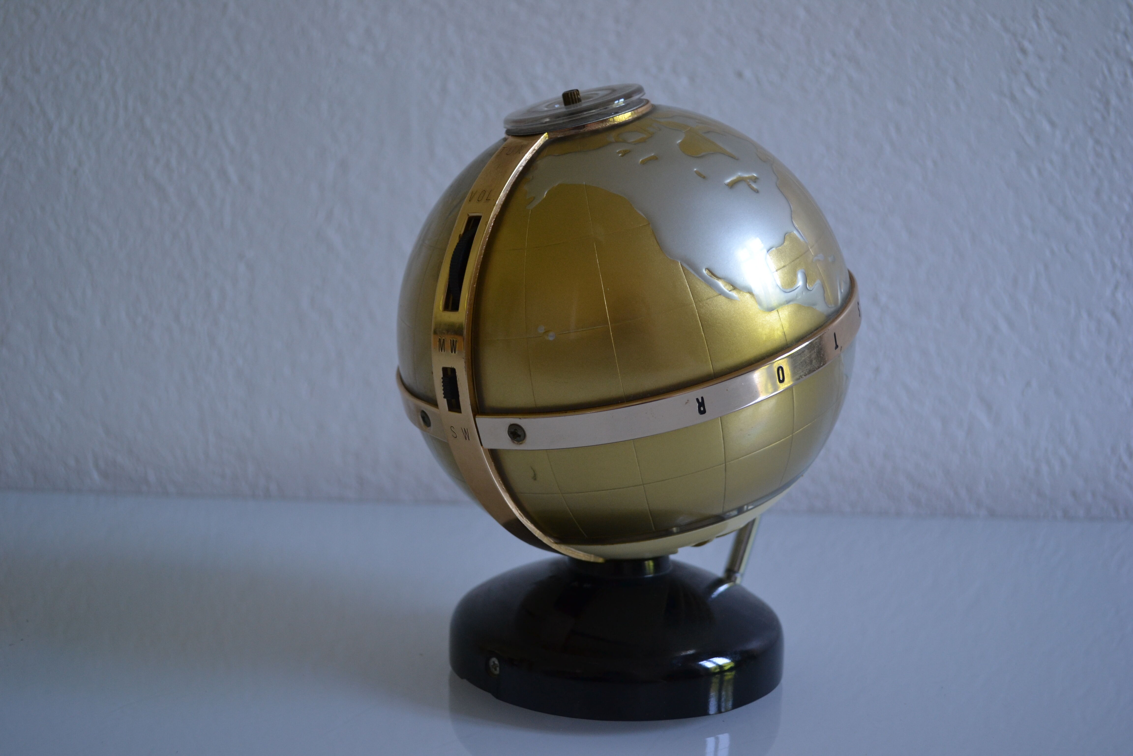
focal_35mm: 36
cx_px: 566
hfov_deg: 53.1
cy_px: 378
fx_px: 1133
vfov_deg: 36.9
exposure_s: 1/60
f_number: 4
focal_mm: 24
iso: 400
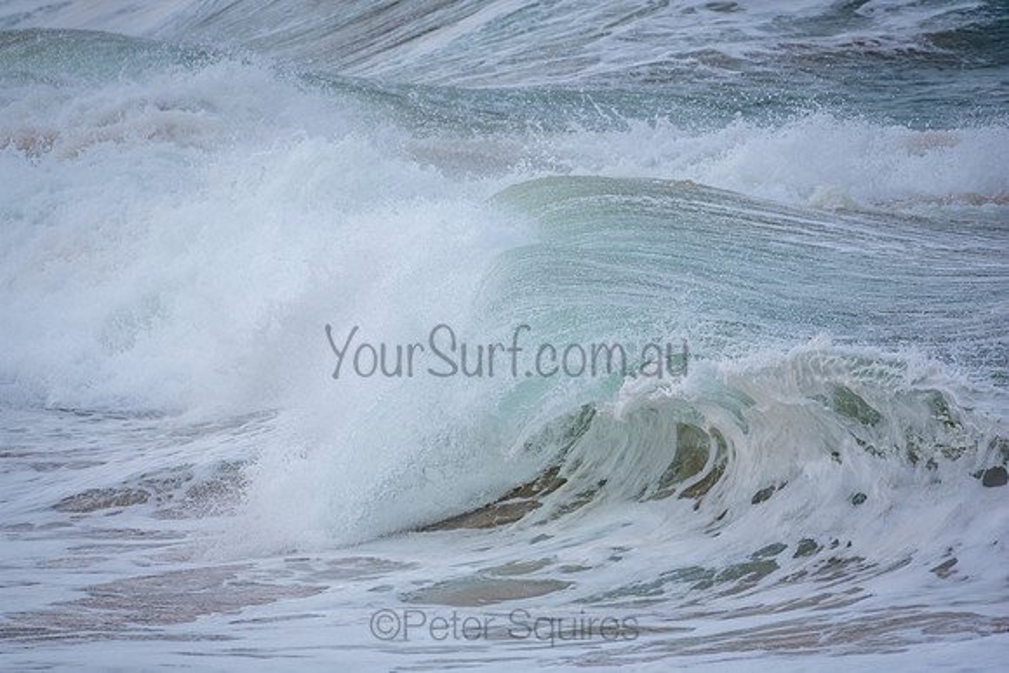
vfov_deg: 1.8
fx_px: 21025
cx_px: 504
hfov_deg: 2.7
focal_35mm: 750
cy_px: 336
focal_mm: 500
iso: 220
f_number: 5.6
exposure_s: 1/1000
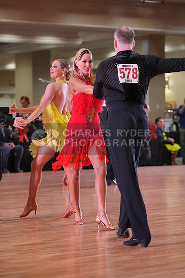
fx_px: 870
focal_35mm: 113
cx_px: 92
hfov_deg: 12.1
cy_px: 139
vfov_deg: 18.1
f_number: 4
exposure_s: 1/400
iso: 2000
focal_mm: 113
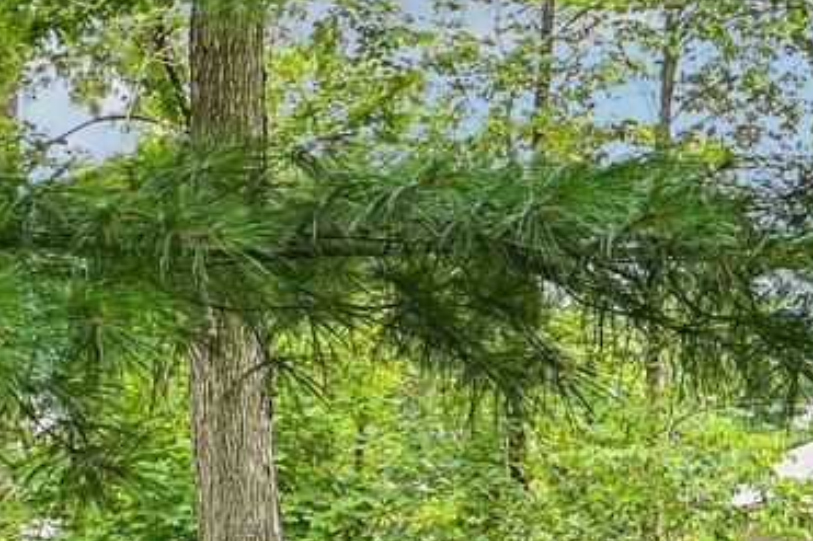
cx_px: -1159
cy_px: 314
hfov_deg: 13.1
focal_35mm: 116
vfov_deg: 11.8
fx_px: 2618
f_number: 8
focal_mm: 21
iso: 110
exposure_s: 1/20
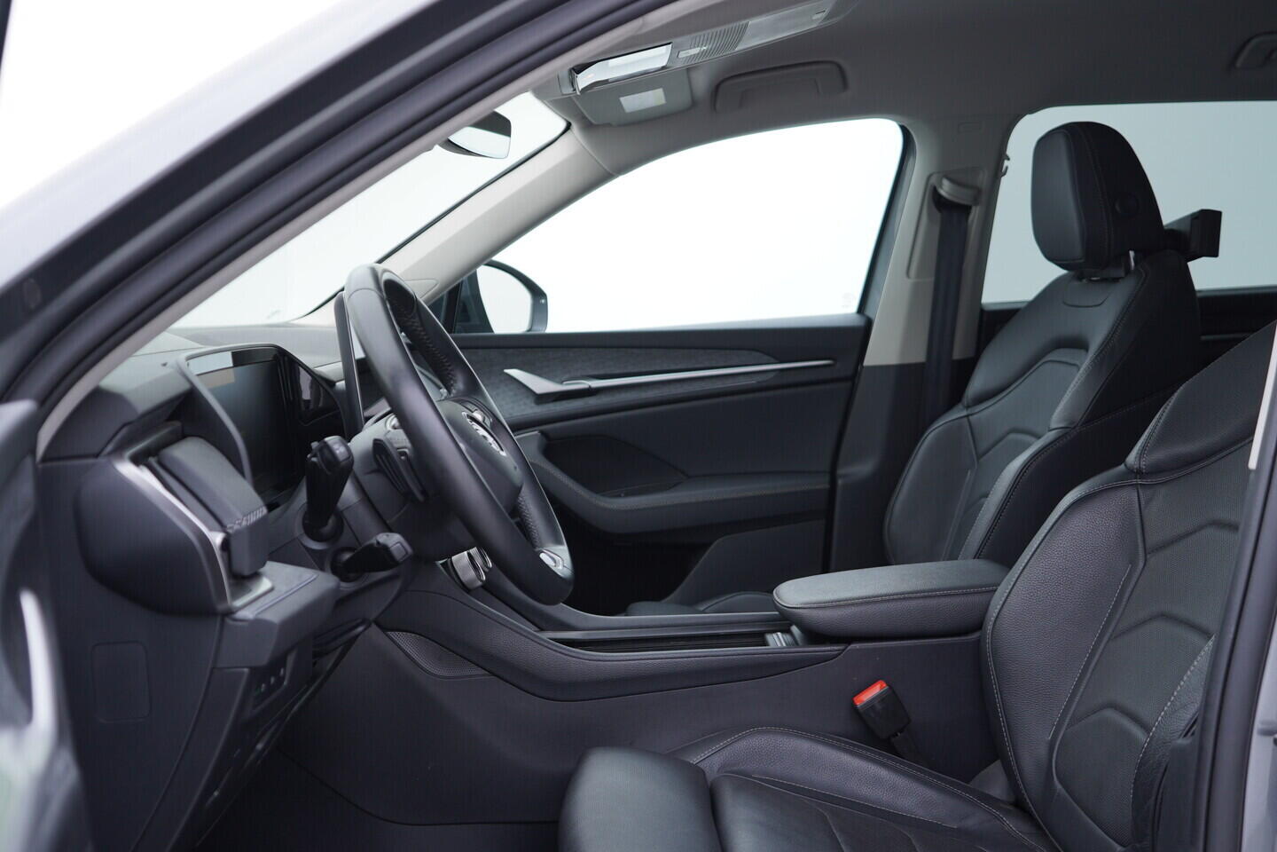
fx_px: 1277
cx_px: 638
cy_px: 426
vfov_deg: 36.9
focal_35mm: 36
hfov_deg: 53.1
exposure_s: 1/40
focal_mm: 24
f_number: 2.8
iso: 125
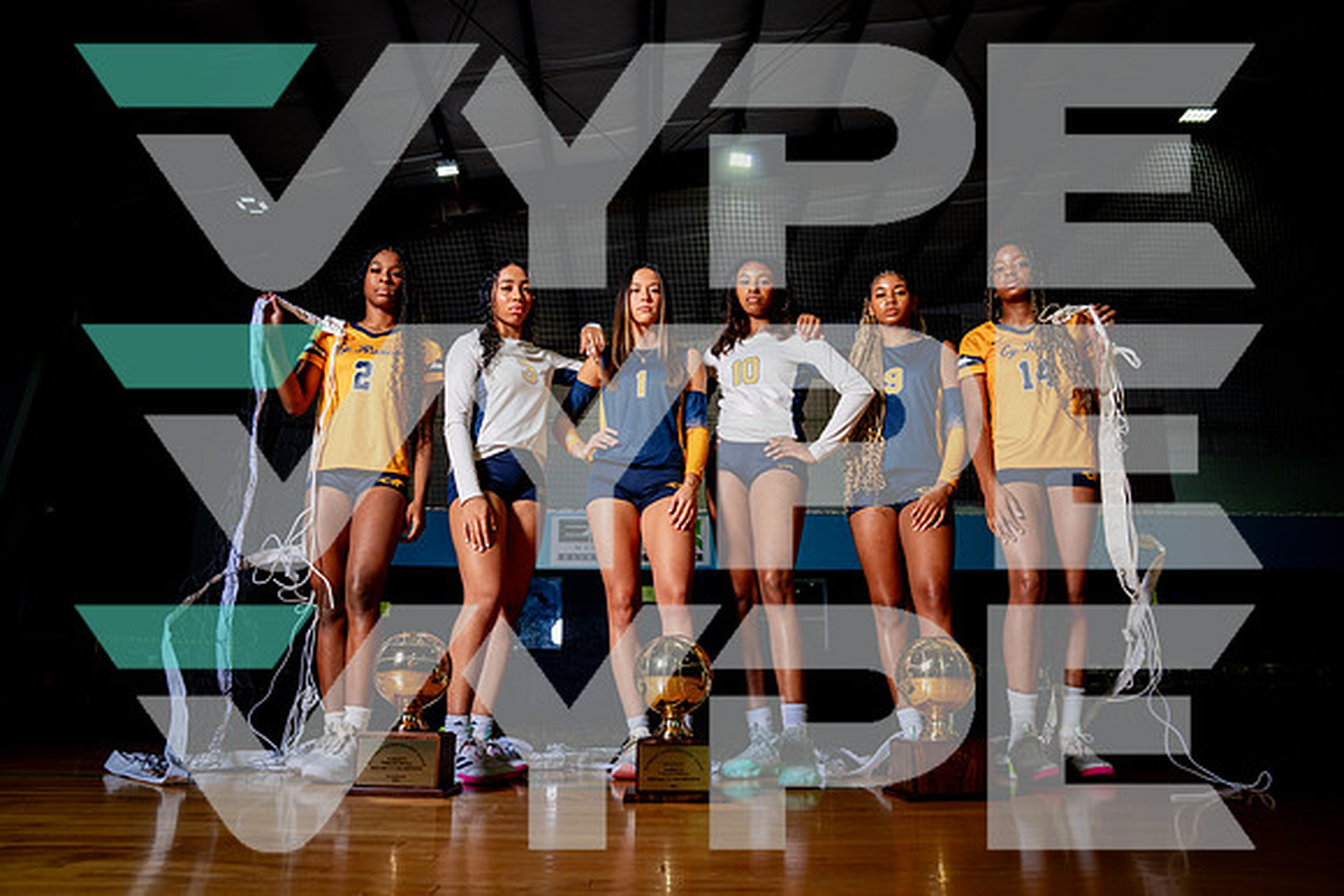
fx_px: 896
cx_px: 672
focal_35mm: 24
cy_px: 448
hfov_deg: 73.7
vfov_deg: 53.2
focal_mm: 24
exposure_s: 1/200
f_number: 5
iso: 250
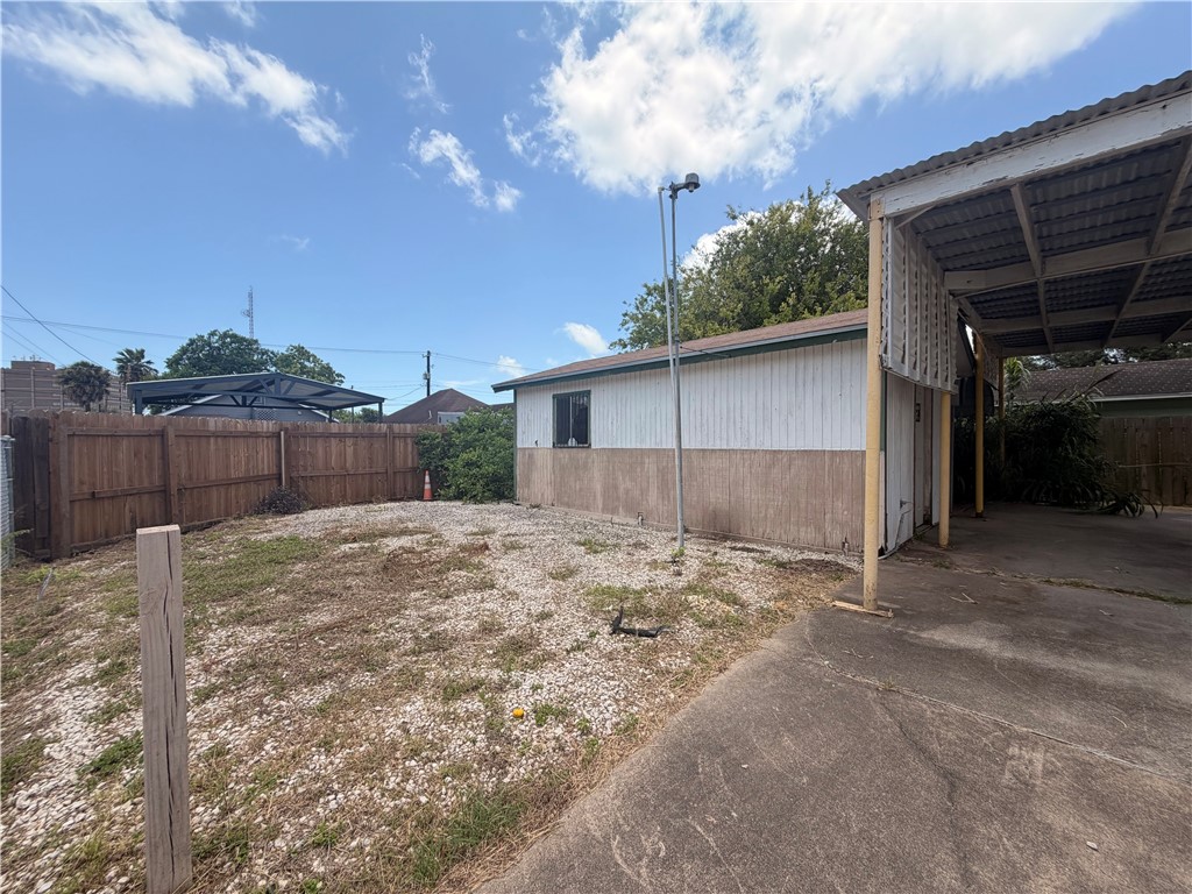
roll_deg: +0.5
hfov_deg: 102.1
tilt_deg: -1.5
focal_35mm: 14
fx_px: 482
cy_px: 447
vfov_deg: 85.7
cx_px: 596
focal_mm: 2.22
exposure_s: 1/770
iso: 25
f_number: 2.2
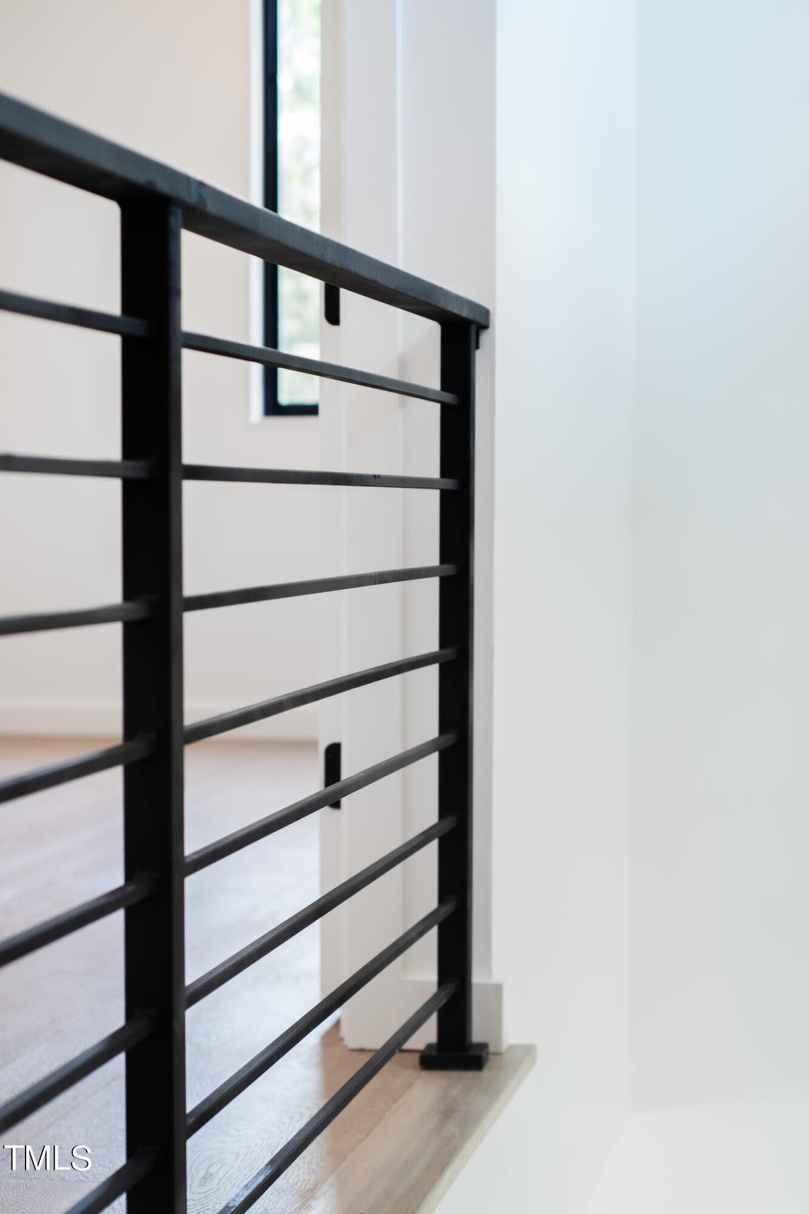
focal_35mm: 75
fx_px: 2528
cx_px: 404
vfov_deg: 27.0
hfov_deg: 18.2
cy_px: 607
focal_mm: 50
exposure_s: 1/100
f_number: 3.5
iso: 400
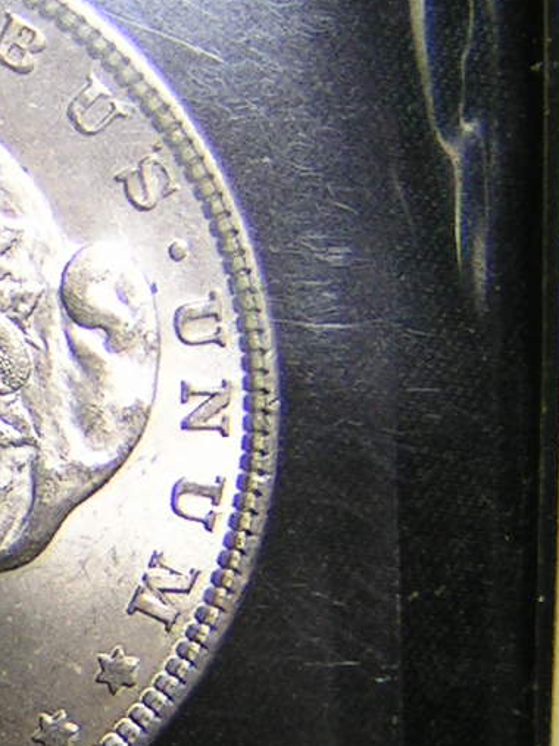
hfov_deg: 11.5
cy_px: 449
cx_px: -437
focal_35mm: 120
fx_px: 2585
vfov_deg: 16.4
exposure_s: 1/50
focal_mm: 5.8
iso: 50
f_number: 3.2
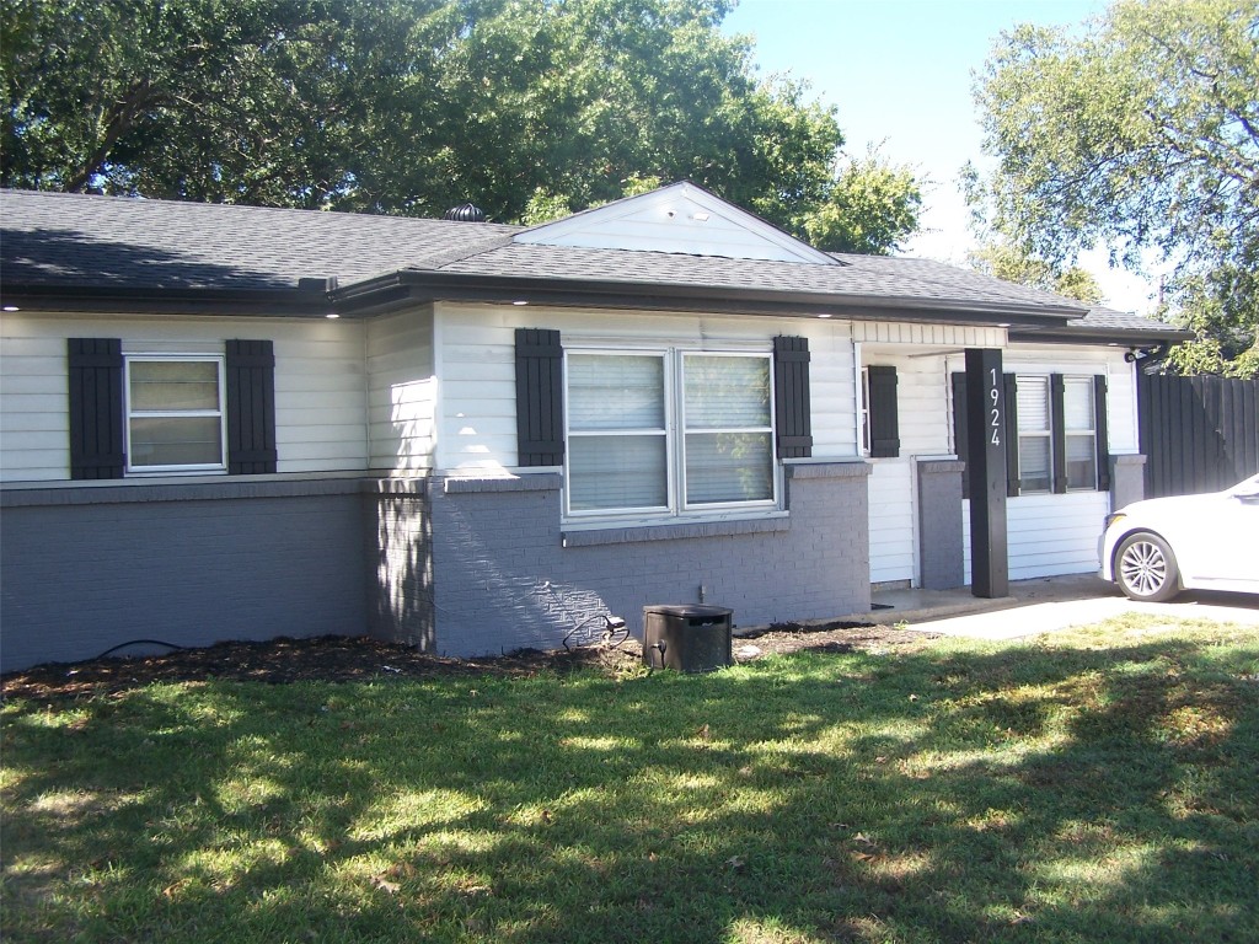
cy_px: 472
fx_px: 1382
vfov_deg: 37.7
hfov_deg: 49.0
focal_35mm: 38
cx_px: 630
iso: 80
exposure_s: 1/250
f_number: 2.8
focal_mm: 6.3
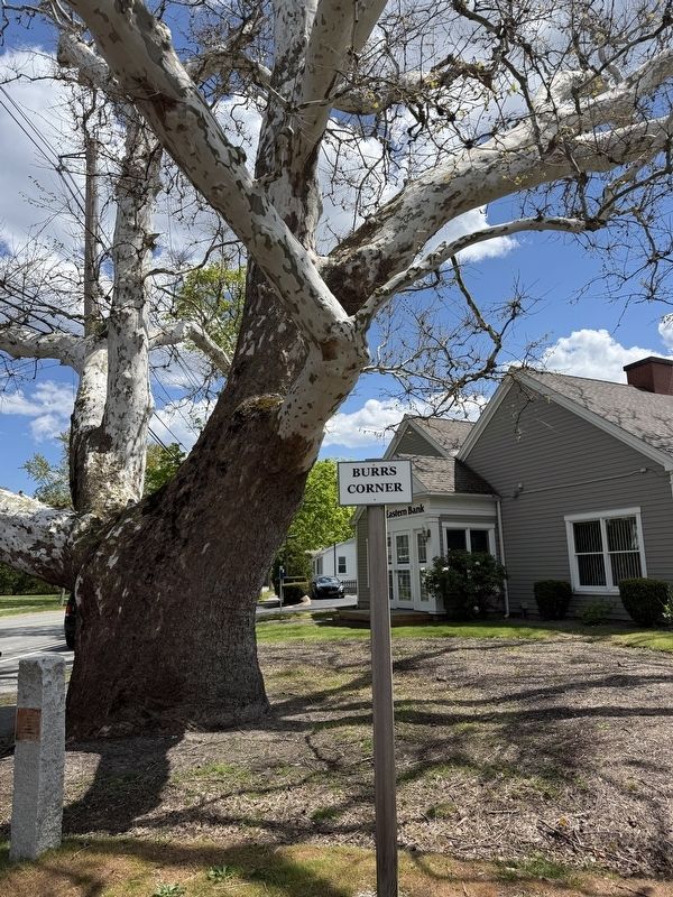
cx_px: 336
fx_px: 622
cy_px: 448
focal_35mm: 24
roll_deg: +1.2
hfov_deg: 56.8
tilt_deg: +10.7
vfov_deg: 71.6
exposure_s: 1/4405
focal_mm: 6.76
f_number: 1.78
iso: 80
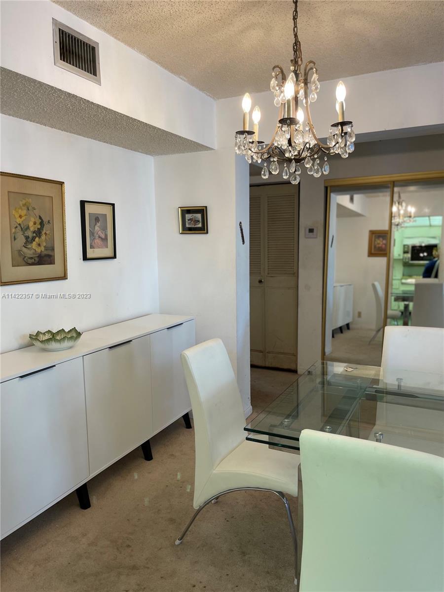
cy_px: 296
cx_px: 222
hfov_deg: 53.1
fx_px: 445
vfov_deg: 67.3
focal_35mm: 26
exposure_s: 1/60
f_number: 1.6
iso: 64
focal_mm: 5.1
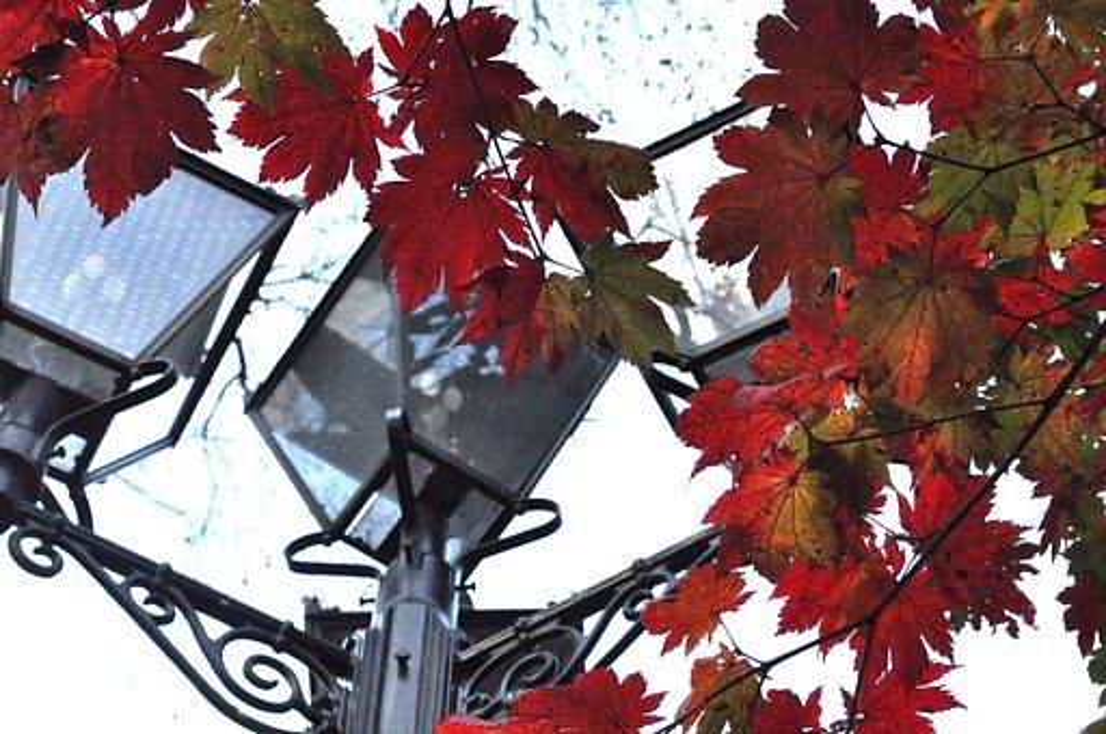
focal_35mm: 72
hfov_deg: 28.1
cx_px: 553
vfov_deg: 18.9
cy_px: 367
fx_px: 2209
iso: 3200
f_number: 10
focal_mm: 48
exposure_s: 1/400
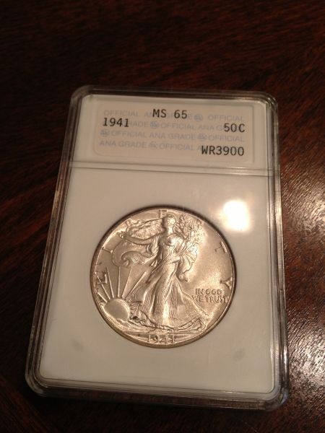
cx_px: 162
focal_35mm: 35
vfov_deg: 52.6
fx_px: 438
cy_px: 216
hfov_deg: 40.7
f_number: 2.4
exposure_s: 1/20
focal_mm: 4.28
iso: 100
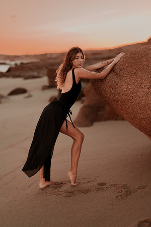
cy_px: 114
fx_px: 365
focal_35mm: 58
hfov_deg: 23.4
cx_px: 76
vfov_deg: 34.5
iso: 100
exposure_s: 1/800
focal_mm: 58
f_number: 1.4
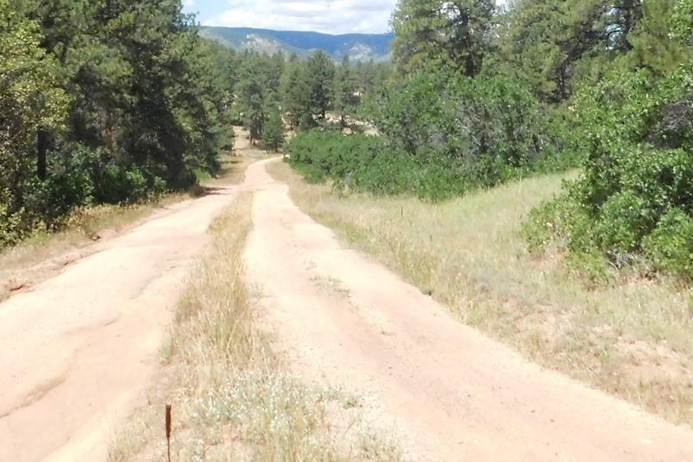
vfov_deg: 26.6
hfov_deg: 41.9
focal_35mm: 47
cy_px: -31
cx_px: 309
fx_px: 905
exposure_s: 1/1500
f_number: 6
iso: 800
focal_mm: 4
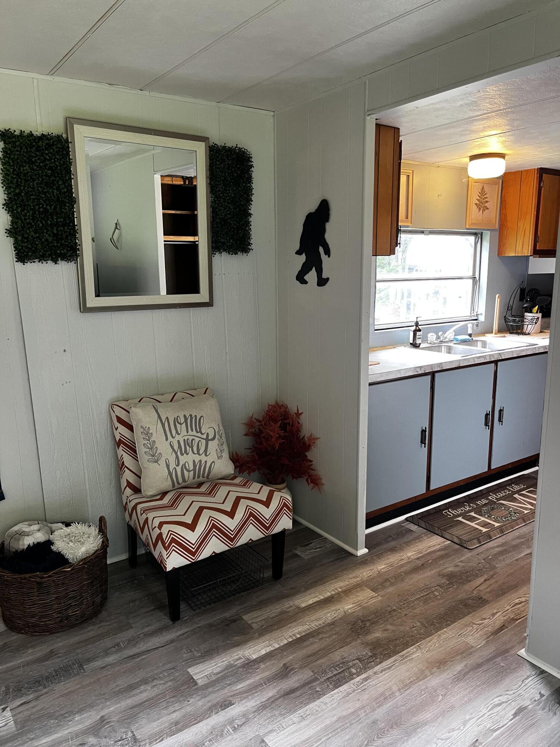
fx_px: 561
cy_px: 374
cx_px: 280
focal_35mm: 26
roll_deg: +0.6
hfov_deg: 53.1
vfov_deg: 67.3
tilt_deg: -10.6
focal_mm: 5.1
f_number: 1.6
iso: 200
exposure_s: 1/60
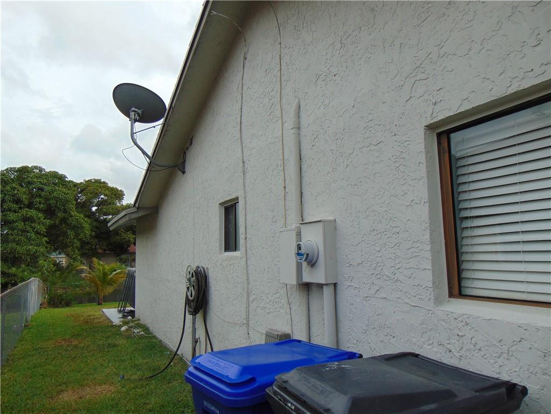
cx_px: 276
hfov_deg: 69.4
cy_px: 207
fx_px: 398
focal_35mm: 25
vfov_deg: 54.9
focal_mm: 4.5
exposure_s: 1/1000
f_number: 3
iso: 80
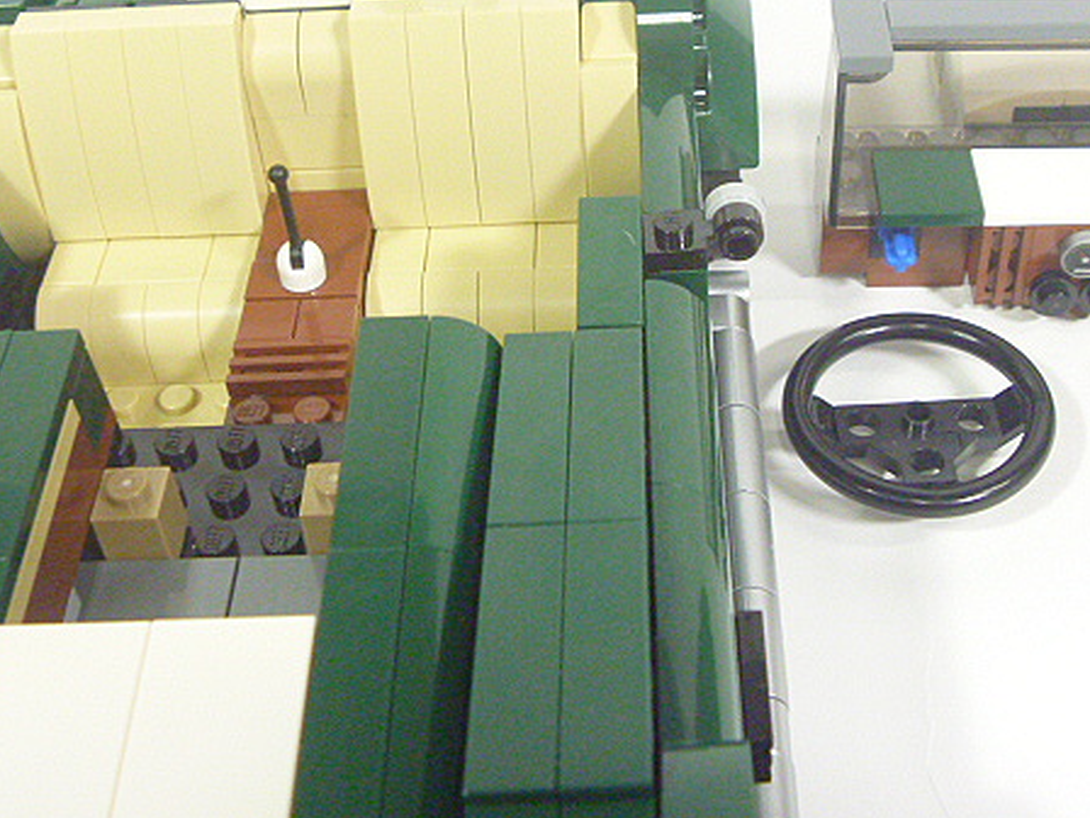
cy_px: 265
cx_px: 637
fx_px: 1574
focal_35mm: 50
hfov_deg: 38.1
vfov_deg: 28.9
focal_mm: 6.3
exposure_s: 1/40
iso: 800
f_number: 3.5
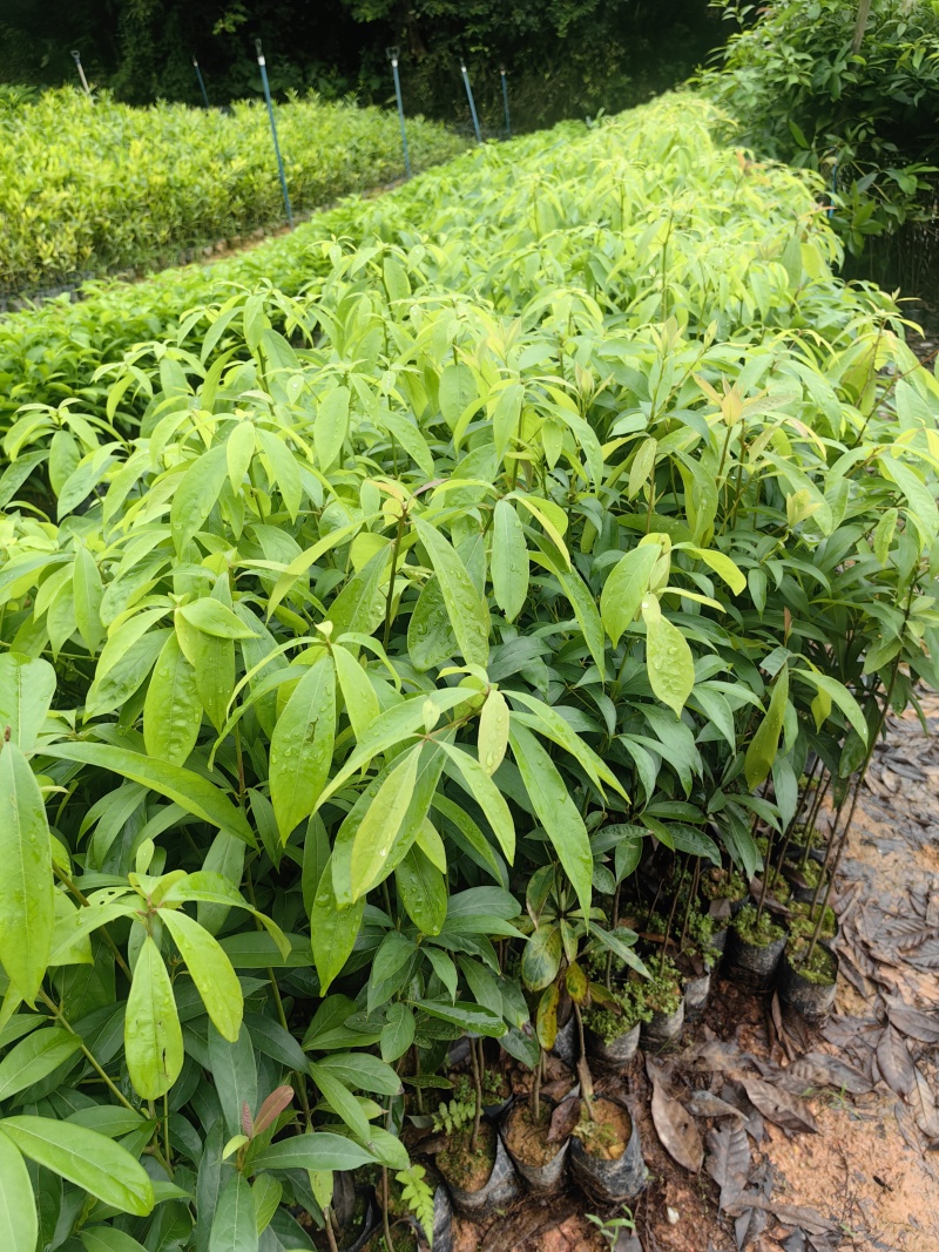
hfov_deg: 51.3
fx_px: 977
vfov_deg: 65.3
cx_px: 470
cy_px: 626
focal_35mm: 27
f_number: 2
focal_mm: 5.75
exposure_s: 1/354
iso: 50
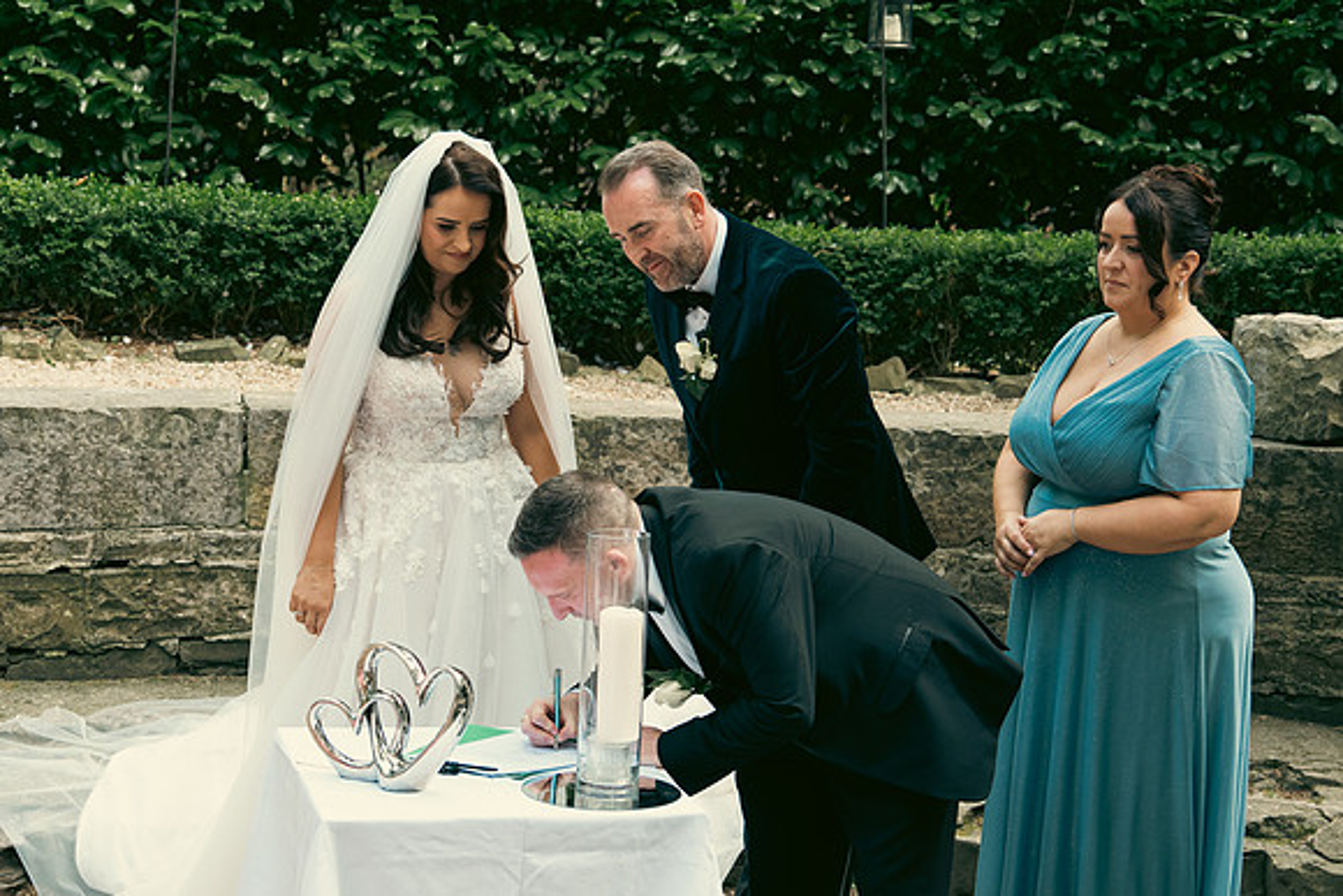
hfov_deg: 31.9
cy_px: 448
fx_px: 2351
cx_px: 672
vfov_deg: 21.6
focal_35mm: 63
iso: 400
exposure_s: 1/200
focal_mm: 42
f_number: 3.5
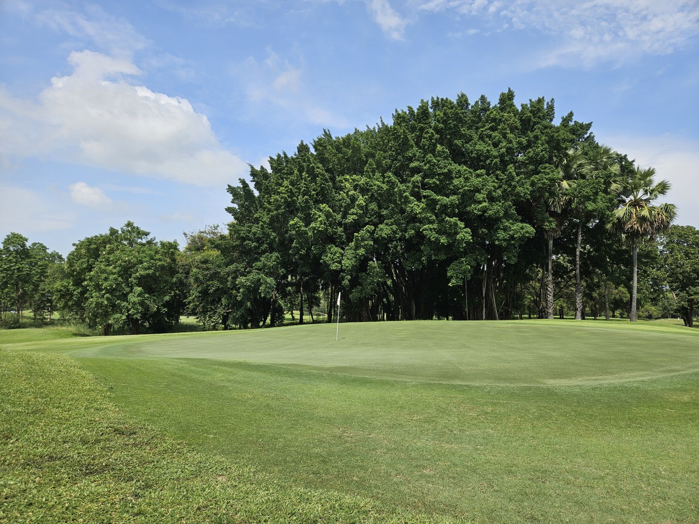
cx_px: 350
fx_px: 464
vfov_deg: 58.9
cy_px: 262
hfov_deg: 73.9
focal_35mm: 23
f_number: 1.8
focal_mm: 5.4
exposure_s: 1/2128
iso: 25
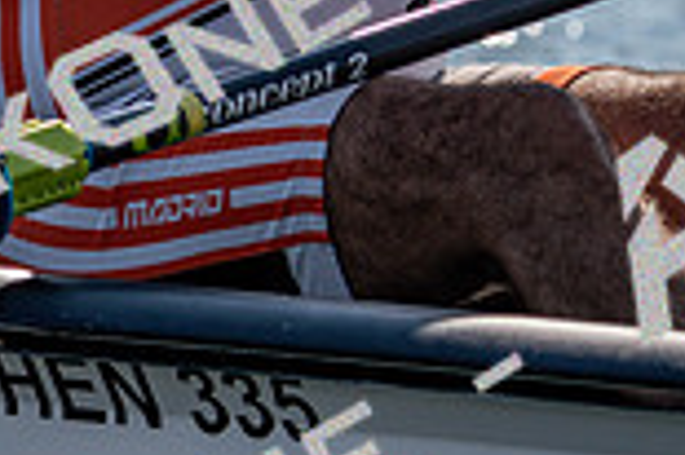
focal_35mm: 749
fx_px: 14237
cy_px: -73
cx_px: 239
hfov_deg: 2.8
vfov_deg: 1.8
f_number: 5.6
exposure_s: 1/1600
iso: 100
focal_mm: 200
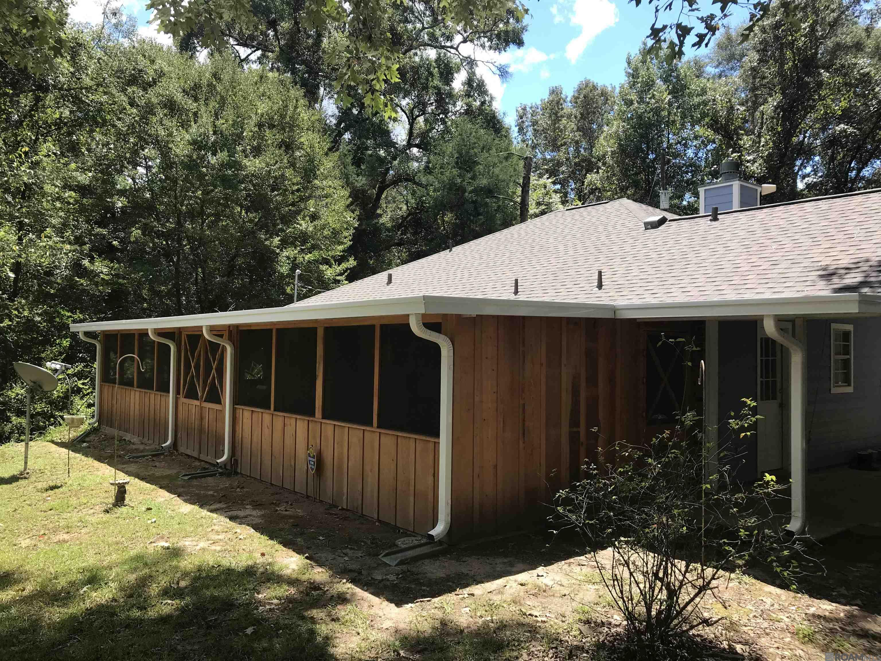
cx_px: 440
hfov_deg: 63.4
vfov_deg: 49.7
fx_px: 713
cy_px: 330
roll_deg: -1.6
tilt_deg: +1.1
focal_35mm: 28
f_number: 1.8
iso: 20
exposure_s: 1/766
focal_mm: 3.99
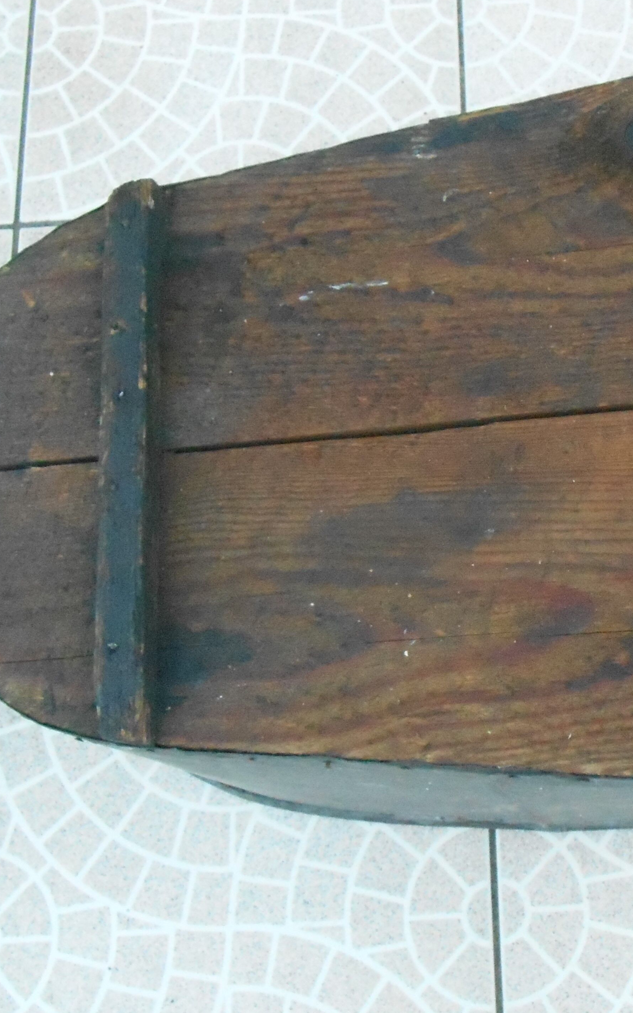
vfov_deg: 52.8
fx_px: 1021
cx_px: 516
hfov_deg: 33.3
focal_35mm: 37
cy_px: 505
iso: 800
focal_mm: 4.7
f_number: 3.4
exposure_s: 1/160
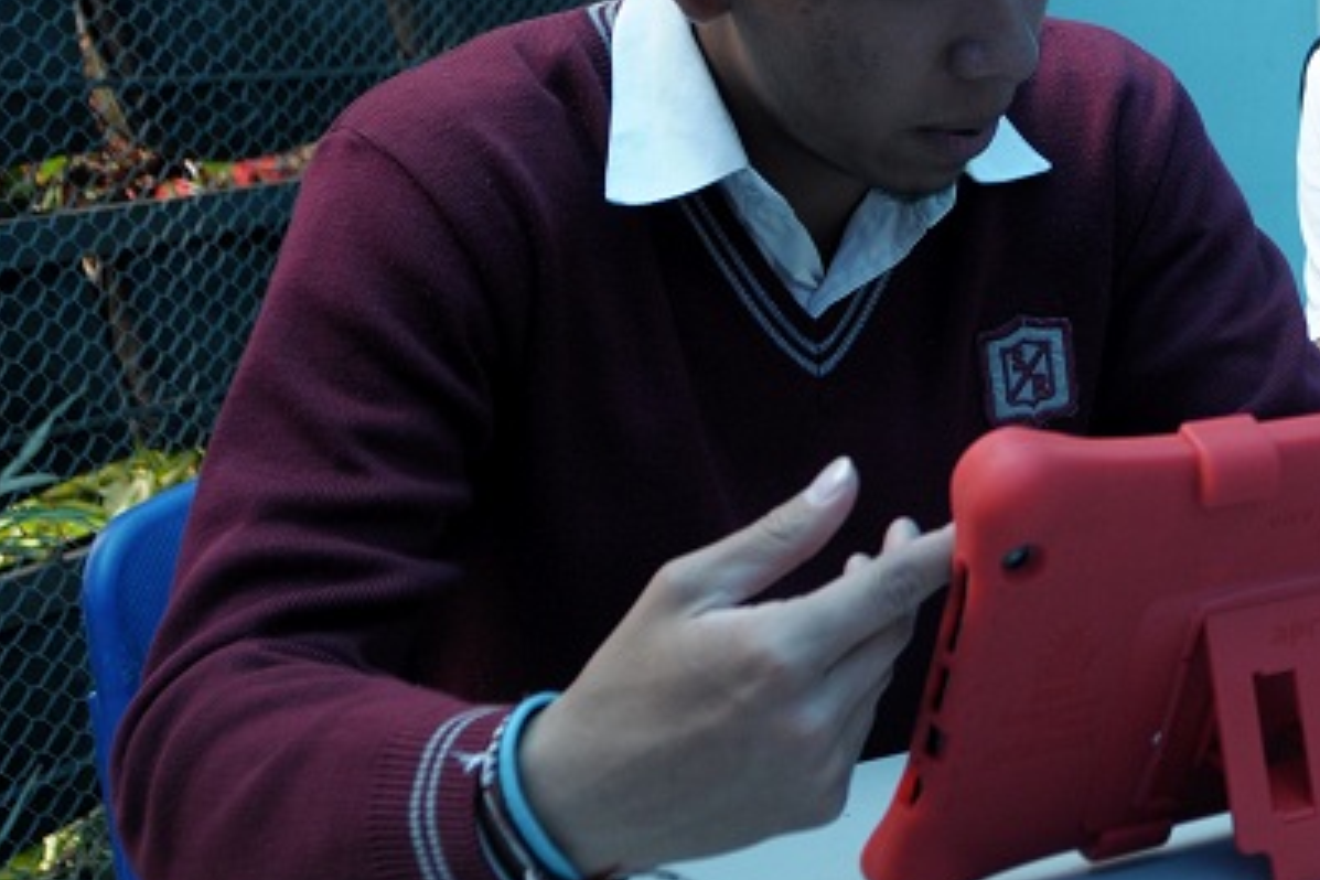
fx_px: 2640
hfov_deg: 26.7
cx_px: 1287
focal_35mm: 72
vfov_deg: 18.6
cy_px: 111
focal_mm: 24
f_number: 4
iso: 400
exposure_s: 1/250
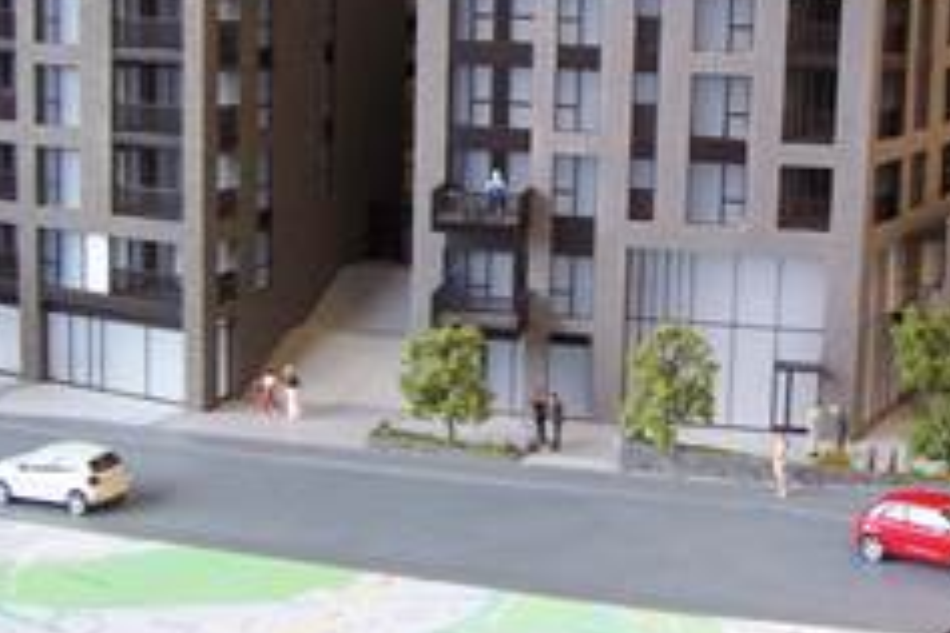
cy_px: 168
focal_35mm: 62
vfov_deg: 21.7
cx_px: 615
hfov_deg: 32.2
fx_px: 1636
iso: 125
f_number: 3.9
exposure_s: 1/30
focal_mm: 6.4
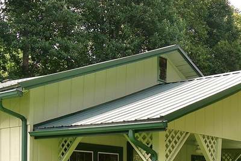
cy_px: 214
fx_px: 321
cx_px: 135
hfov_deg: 41.0
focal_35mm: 48
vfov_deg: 24.3
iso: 400
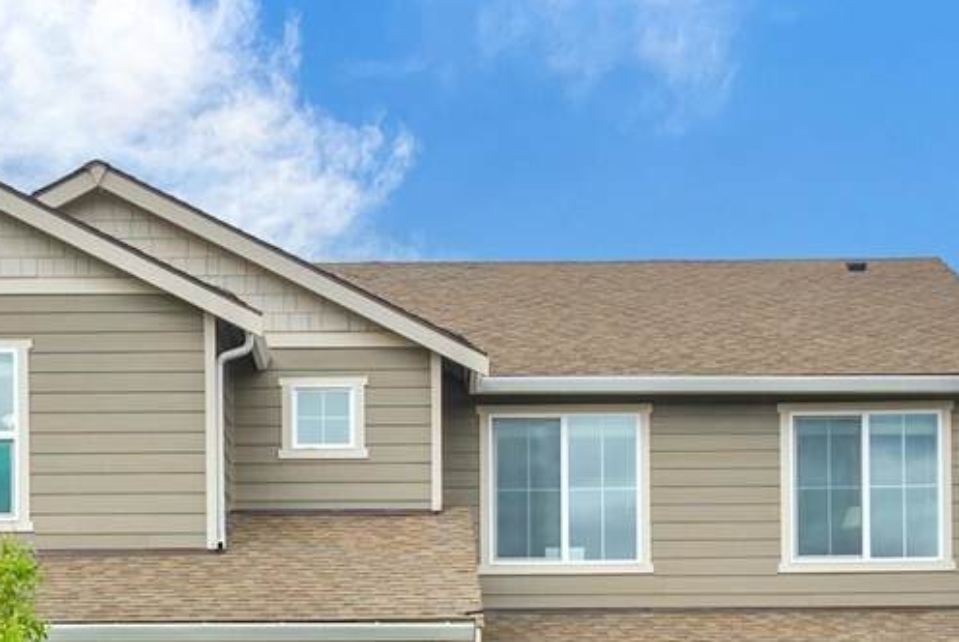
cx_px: 344
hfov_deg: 40.0
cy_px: 730
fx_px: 1307
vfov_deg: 25.3
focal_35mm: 49
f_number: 7.1
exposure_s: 1/125
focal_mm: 19
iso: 80
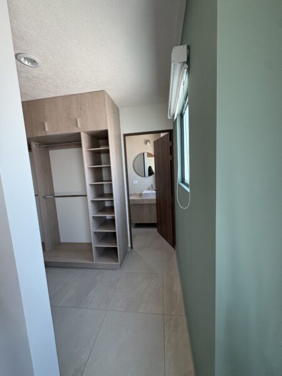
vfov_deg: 102.1
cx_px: 141
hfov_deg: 85.7
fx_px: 152
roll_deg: +3.9
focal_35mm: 14
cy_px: 188
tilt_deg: -4.7
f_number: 2.2
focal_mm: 2.22
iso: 200
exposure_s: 1/99
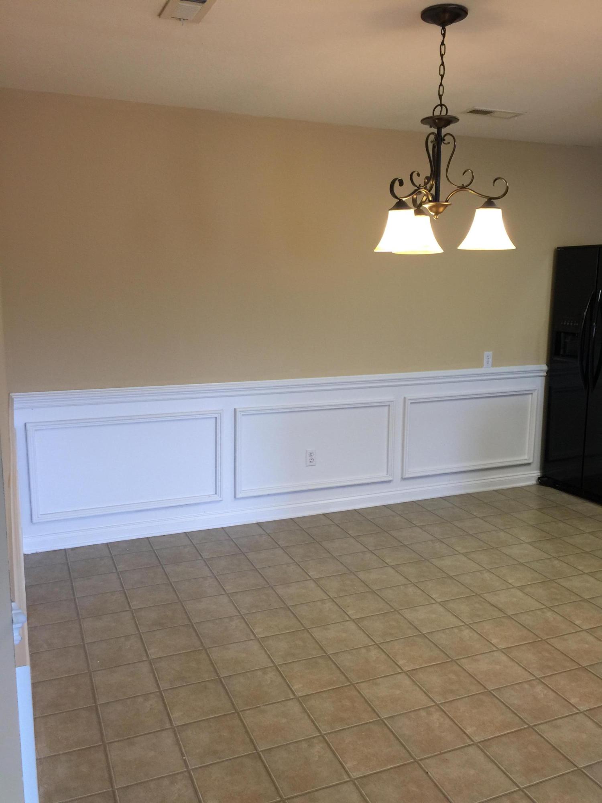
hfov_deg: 48.2
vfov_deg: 61.7
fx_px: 672
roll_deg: -1.2
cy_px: 402
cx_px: 301
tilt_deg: -10.2
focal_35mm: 29
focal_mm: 4.15
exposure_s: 1/30
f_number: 2.2
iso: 40
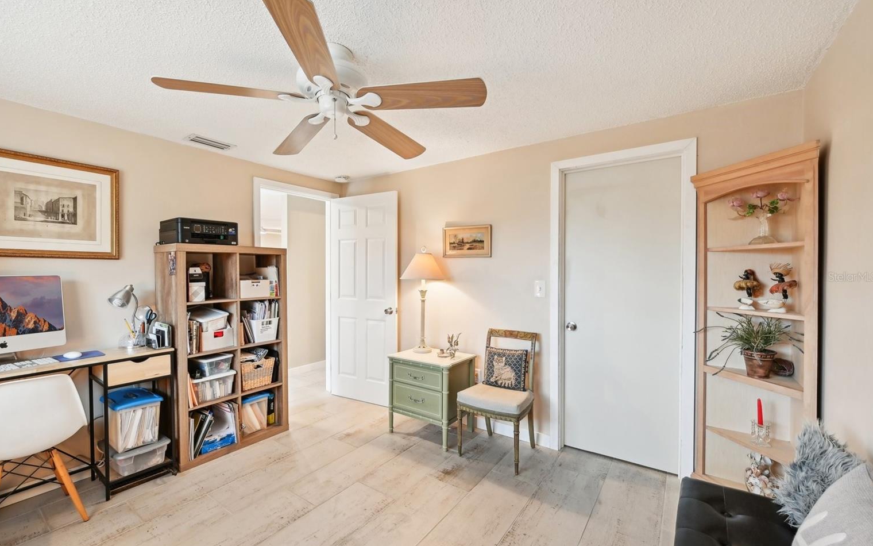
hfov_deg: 101.4
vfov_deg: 74.8
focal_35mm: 15
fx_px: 357
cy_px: 277
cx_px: 420
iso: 400
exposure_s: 1/8
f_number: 8
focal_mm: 14
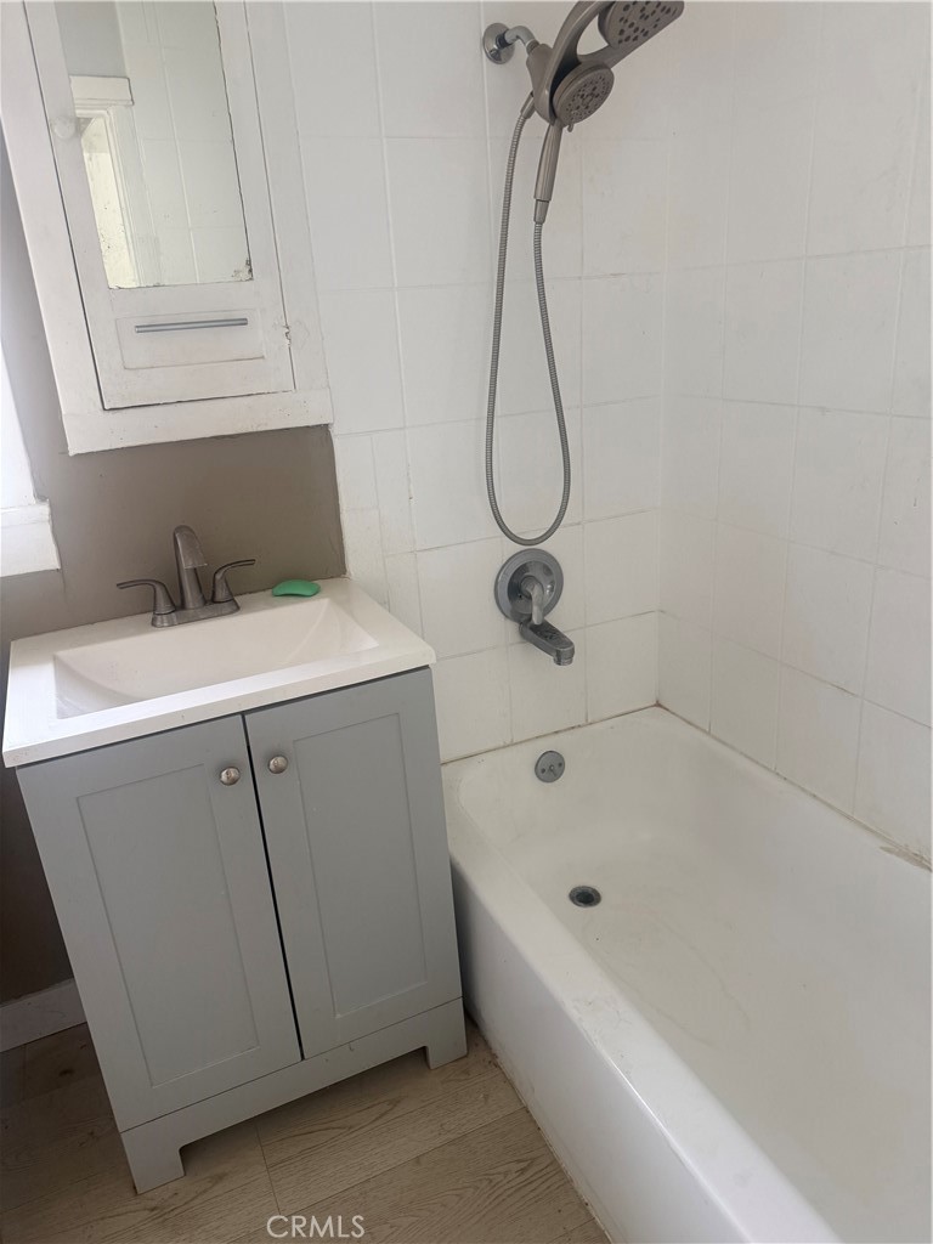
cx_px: 466
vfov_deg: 71.6
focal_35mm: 24
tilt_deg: -18.7
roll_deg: +4.3
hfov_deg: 56.8
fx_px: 862
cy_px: 622
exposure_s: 1/121
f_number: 1.78
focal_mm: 6.76
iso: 160
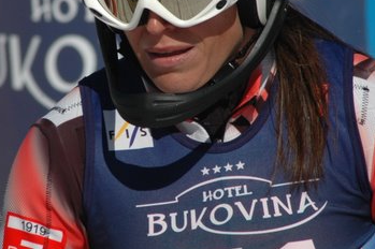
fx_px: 8596
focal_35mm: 826
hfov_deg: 2.5
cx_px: 129
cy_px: 75
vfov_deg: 1.7
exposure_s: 1/500
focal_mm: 300
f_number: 13
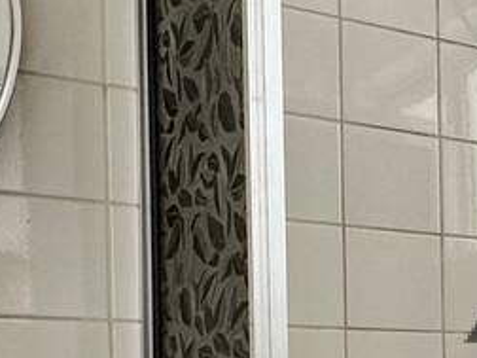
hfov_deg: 20.4
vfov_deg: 17.5
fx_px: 1102
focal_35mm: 80
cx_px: 744
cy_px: 432
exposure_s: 1/120
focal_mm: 2.22
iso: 160
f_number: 2.2
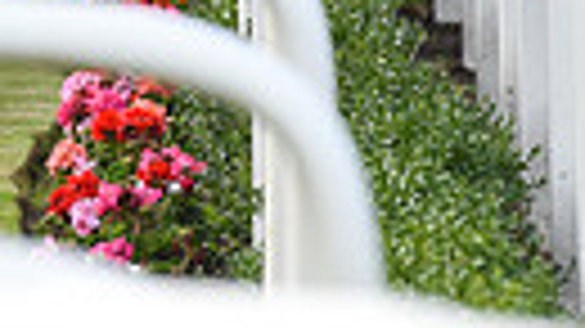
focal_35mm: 938
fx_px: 14544
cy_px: -375
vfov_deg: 1.3
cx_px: -396
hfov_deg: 2.3
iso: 1250
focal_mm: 200
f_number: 5.6
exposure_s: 1/1250
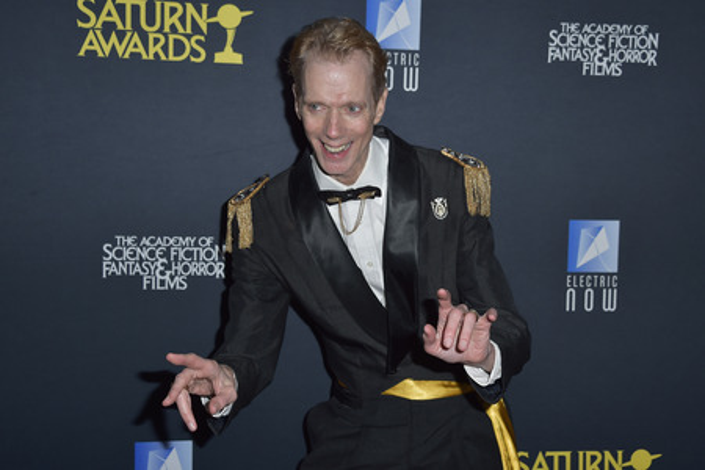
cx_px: 352
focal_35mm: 48
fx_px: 940
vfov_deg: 28.1
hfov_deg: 41.1
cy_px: 235
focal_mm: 48
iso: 250
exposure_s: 1/250
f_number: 6.3
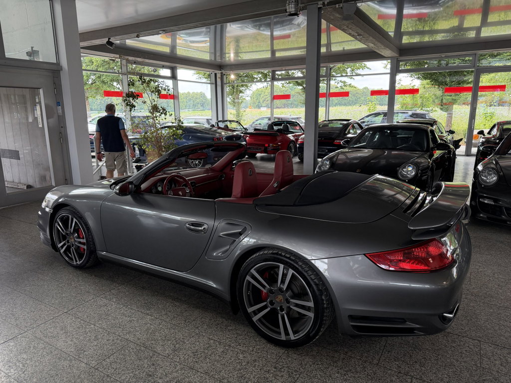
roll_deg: +0.8
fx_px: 354
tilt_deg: -12.7
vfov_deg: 56.8
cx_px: 256
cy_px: 192
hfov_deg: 71.6
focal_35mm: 24
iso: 200
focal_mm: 6.76
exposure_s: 1/201
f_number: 1.78
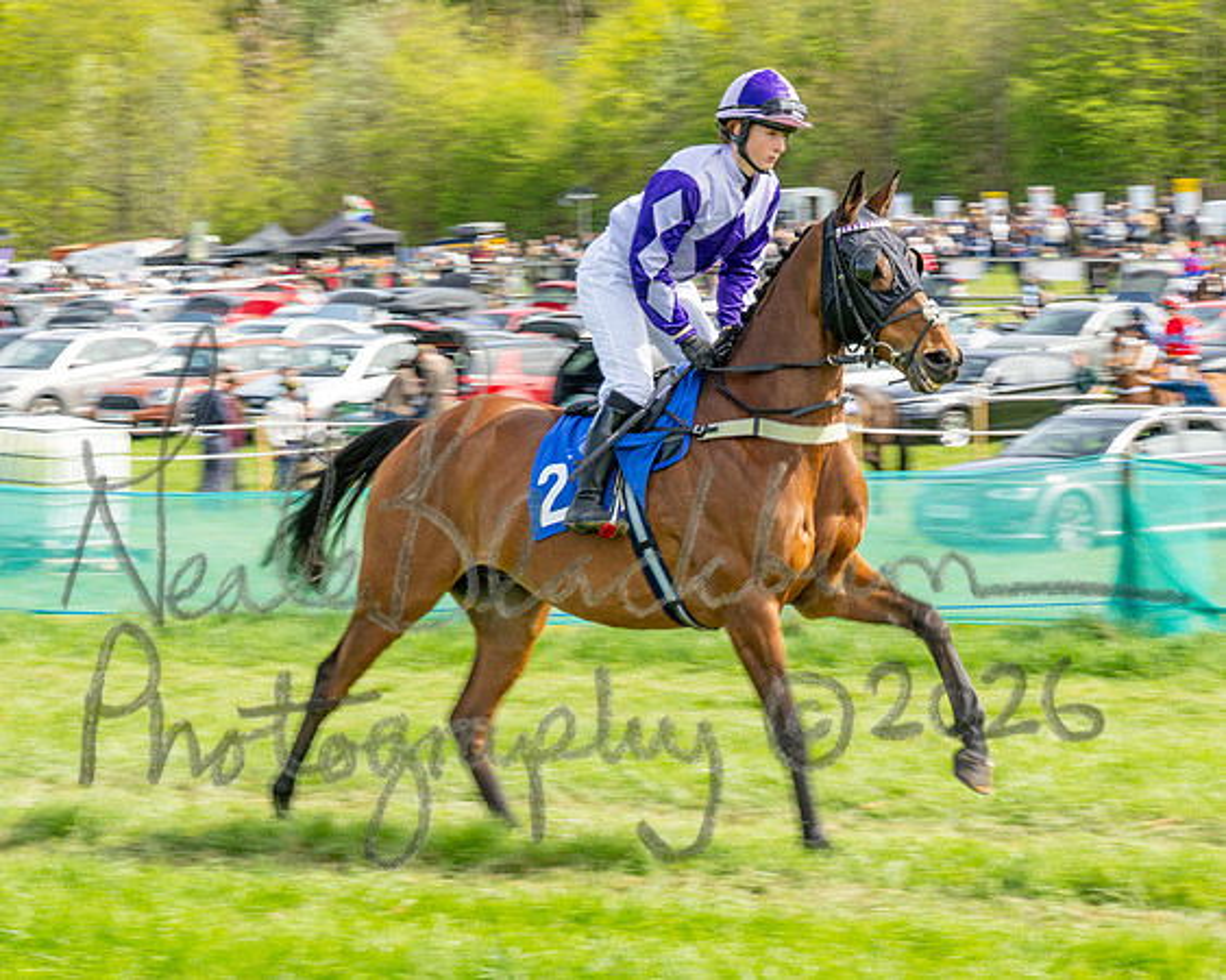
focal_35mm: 141
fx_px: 5103
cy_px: 583
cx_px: 612
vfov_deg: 11.0
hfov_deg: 13.7
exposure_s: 1/160
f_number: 9
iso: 100
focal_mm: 70
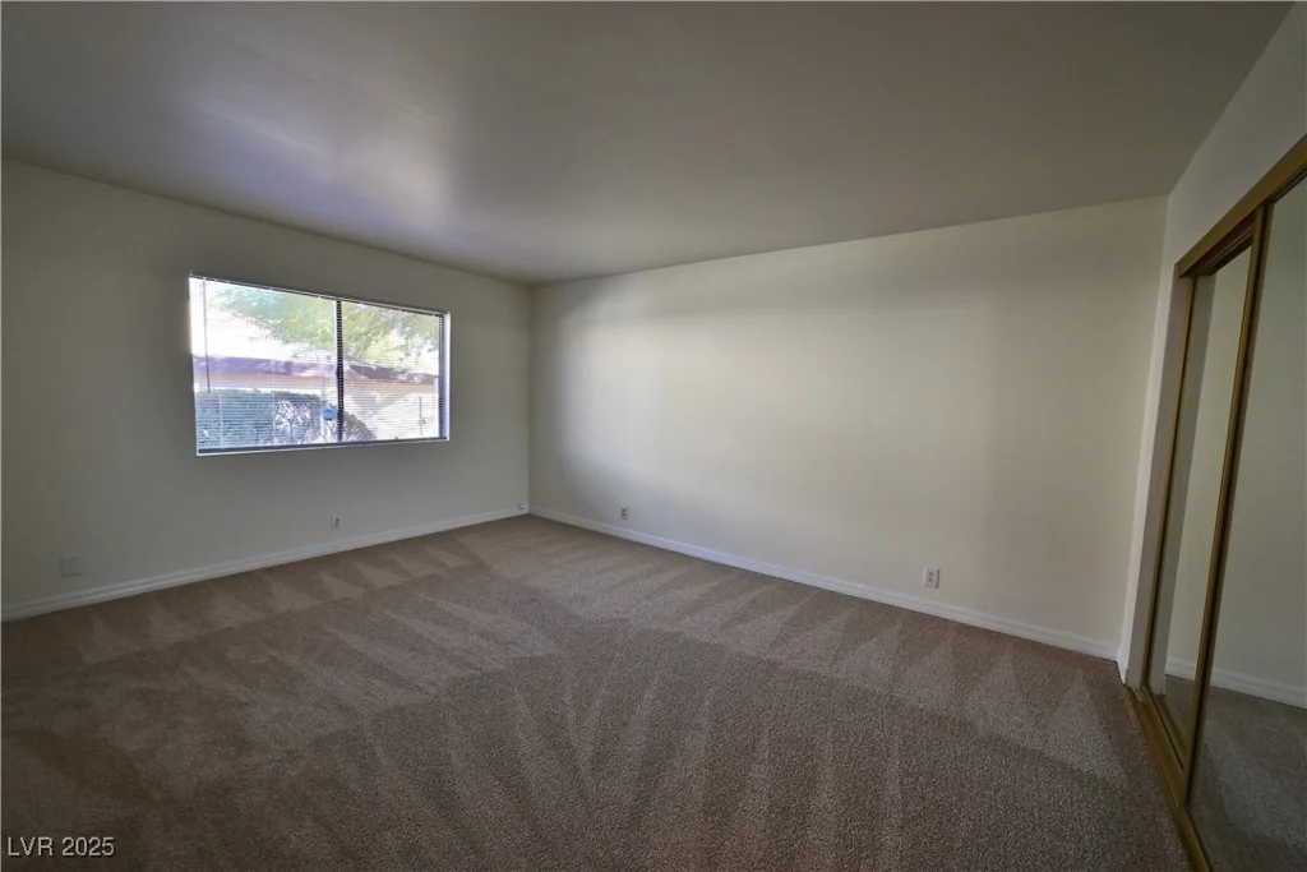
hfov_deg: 104.2
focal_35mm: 14
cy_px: 436
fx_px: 508
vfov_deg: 81.2
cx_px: 654
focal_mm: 14
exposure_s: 1/60
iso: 1250
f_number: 13
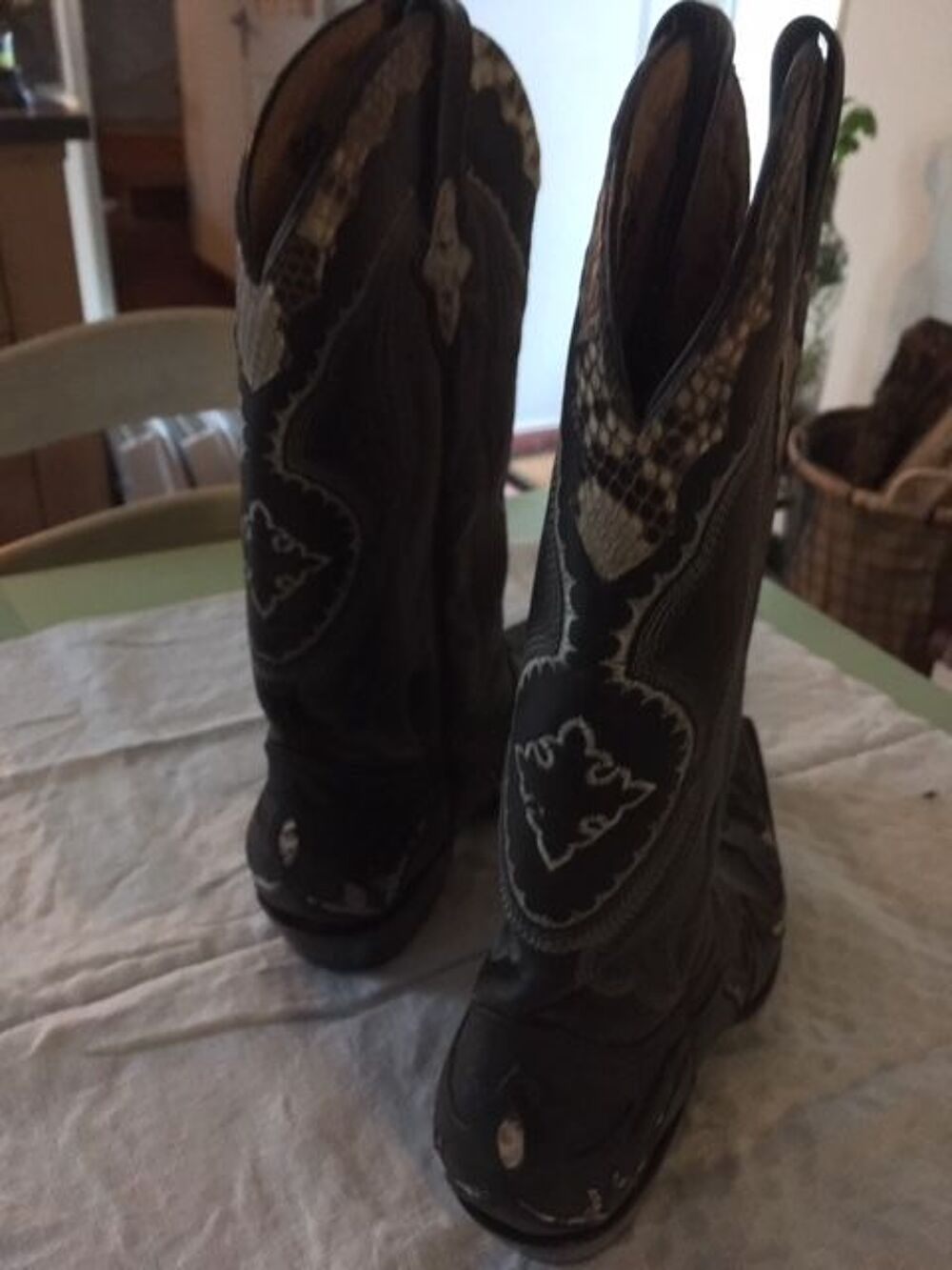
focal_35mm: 29
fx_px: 1063
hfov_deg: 48.2
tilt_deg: -31.2
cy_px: 635
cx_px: 476
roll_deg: -1.9
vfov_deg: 61.7
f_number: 2.2
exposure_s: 1/17
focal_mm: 4.15
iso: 640
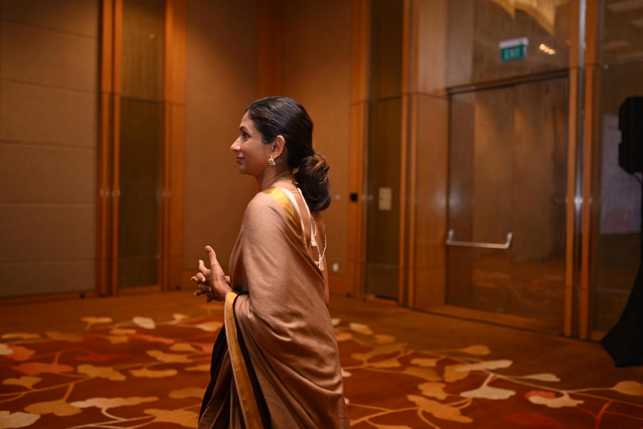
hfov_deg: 54.4
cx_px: 322
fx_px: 625
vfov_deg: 37.9
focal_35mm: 35
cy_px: 214
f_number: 1.8
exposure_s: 1/400
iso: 640
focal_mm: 35
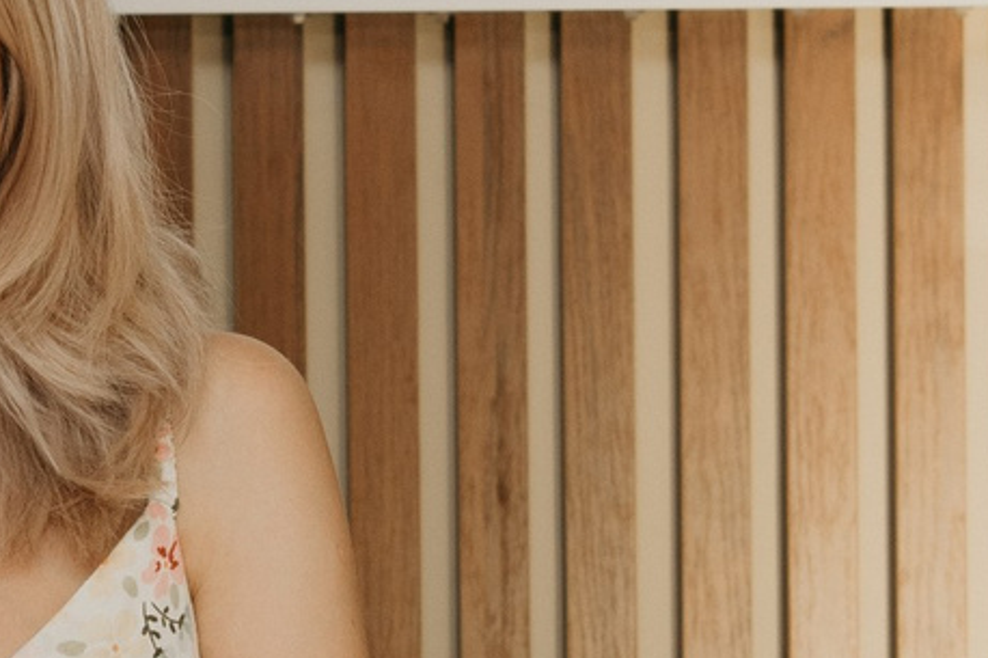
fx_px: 6447
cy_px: 269
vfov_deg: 5.8
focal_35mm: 235
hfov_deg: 8.7
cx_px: -37
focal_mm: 42
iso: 125
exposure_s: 1/160
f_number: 4
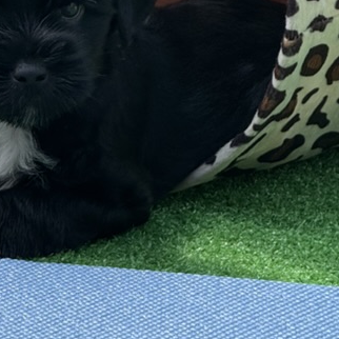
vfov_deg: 5.2
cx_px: 2
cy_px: 147
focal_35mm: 337
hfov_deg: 5.2
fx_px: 3734
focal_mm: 15.66
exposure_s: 1/302
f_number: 2.8
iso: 64
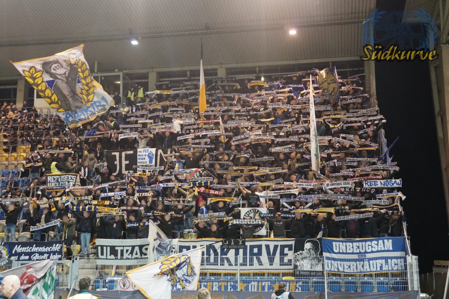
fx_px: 599
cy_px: 150
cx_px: 224
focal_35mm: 48
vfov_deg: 28.1
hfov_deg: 41.1
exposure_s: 1/160
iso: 5000
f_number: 4.5
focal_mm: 32
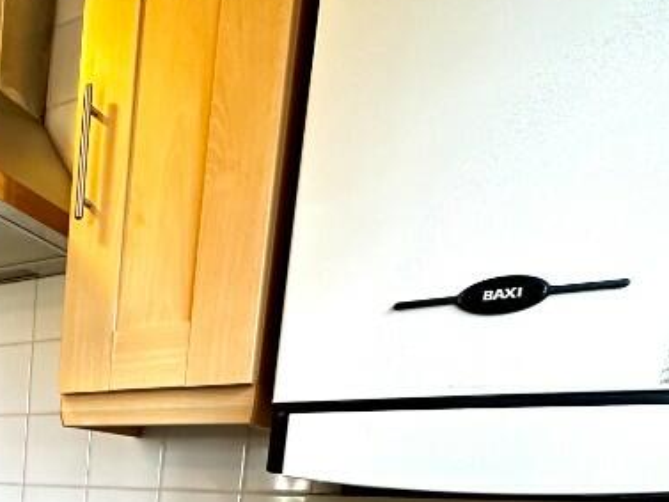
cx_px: -110
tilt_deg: -9.1
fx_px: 735
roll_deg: -2.9
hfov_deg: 38.2
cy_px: 598
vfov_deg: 31.7
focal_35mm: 38
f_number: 2.2
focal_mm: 2.22
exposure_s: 1/50
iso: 250
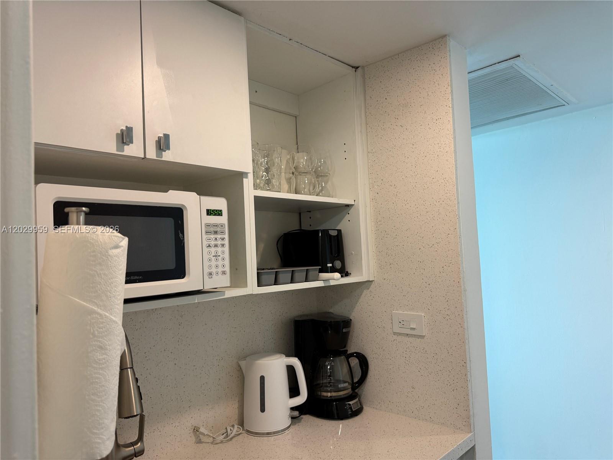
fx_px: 425
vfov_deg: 56.8
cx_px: 306
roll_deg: +2.2
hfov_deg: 71.6
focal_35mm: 24
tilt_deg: +2.7
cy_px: 230
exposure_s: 1/120
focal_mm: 6.76
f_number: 1.78
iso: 160
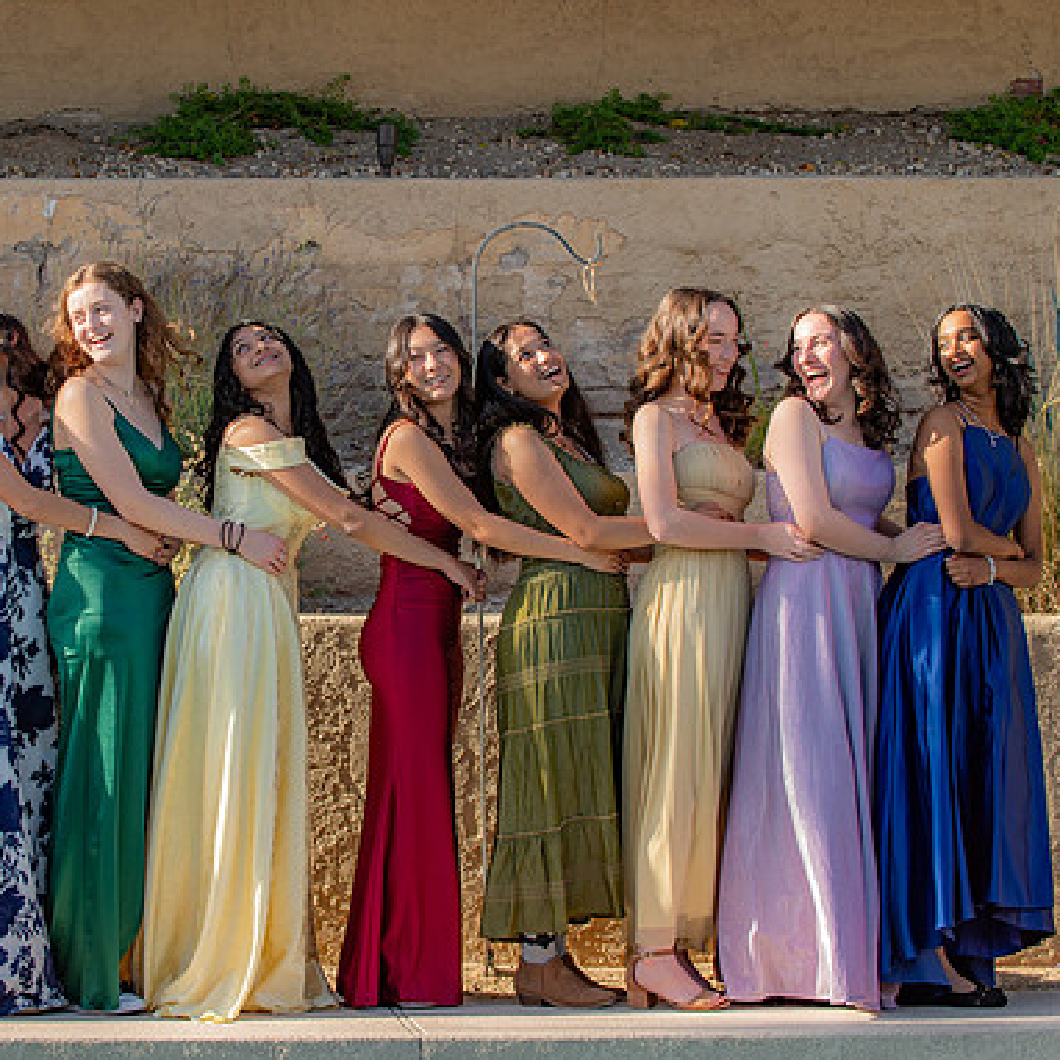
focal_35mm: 117
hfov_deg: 14.9
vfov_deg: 14.9
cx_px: 366
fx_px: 4053
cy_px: 470
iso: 100
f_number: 6.3
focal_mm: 82
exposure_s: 1/200
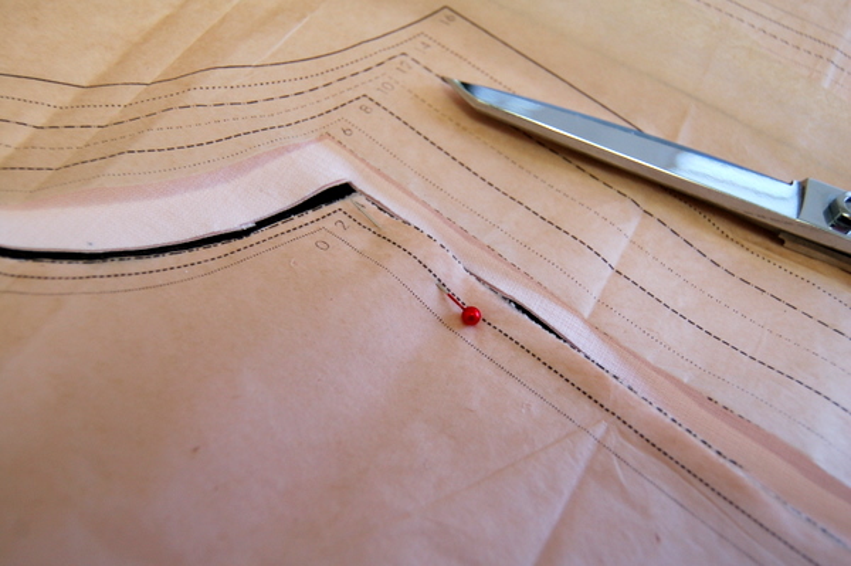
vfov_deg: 38.3
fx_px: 815
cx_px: 426
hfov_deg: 55.1
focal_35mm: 34
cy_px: 283
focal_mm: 23
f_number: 3.8
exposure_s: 1/50
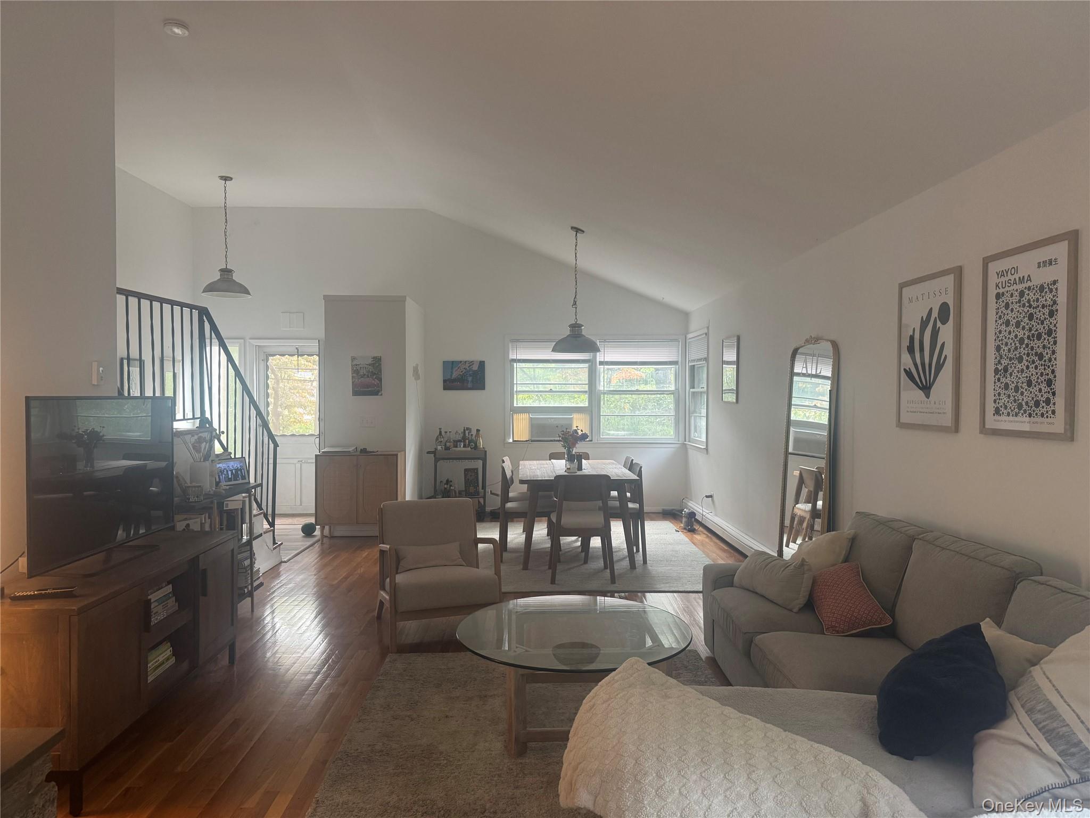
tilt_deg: -1.5
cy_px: 409
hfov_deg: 71.6
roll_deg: +0.0
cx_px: 545
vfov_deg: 56.8
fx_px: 756
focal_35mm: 24
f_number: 1.78
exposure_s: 1/98
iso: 200
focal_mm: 6.76
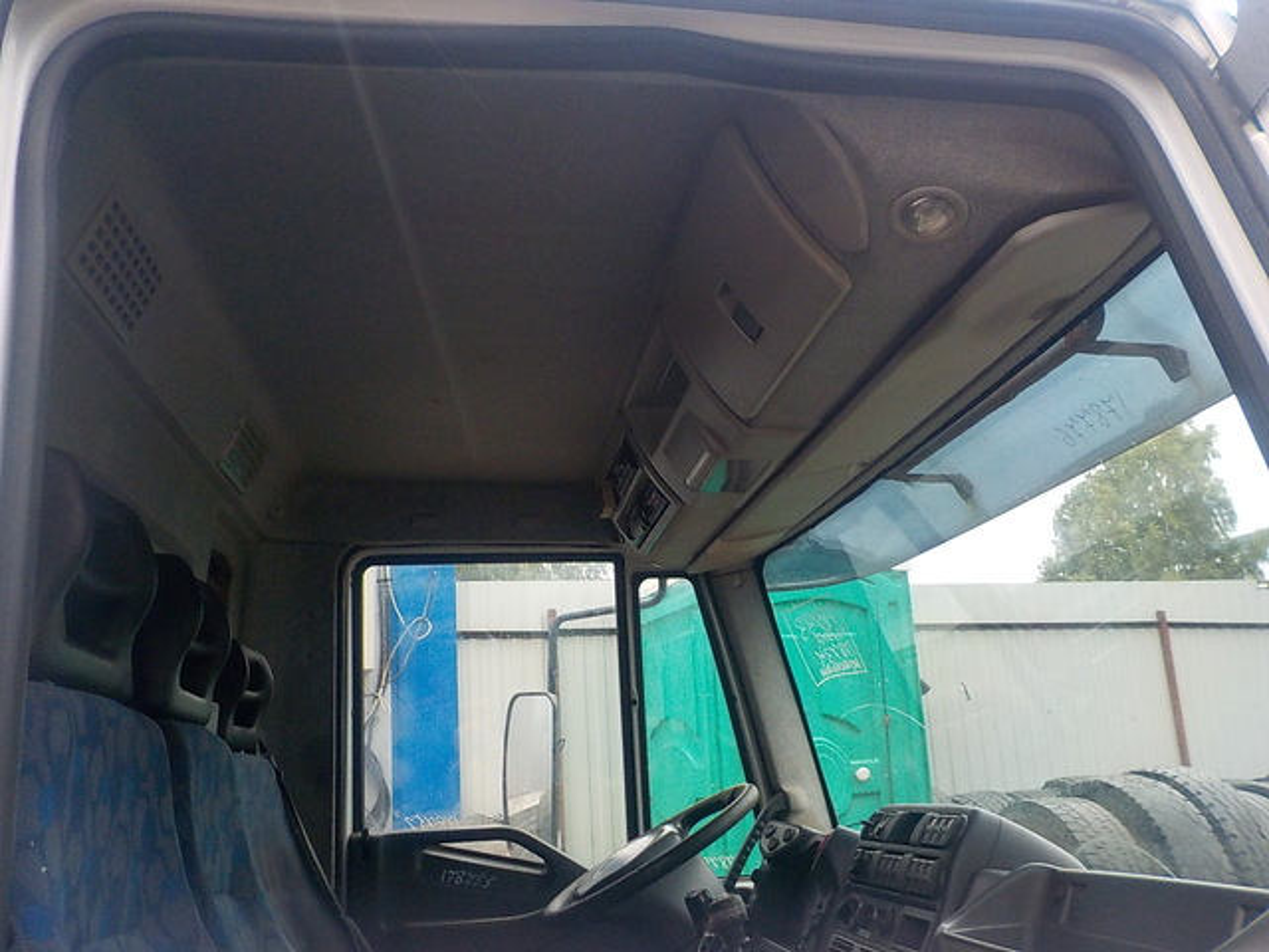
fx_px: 1100
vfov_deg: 46.8
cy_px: 476
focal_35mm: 30
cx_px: 634
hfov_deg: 60.0
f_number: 3.3
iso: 280
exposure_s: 1/30
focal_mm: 4.1
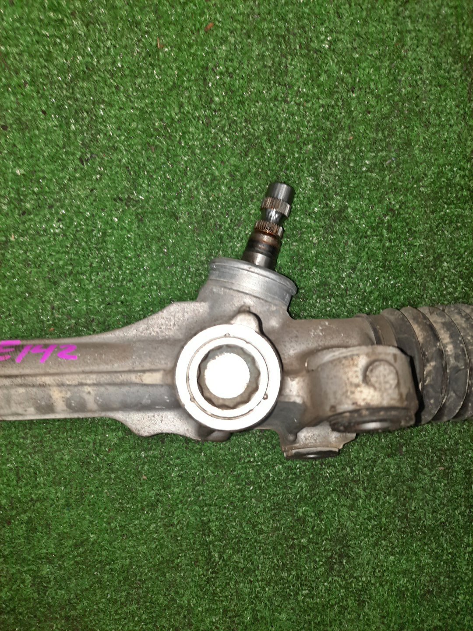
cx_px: 236
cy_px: 316
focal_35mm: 25
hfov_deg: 54.9
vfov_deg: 69.4
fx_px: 455
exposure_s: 1/33
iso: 320
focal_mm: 4.6
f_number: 2
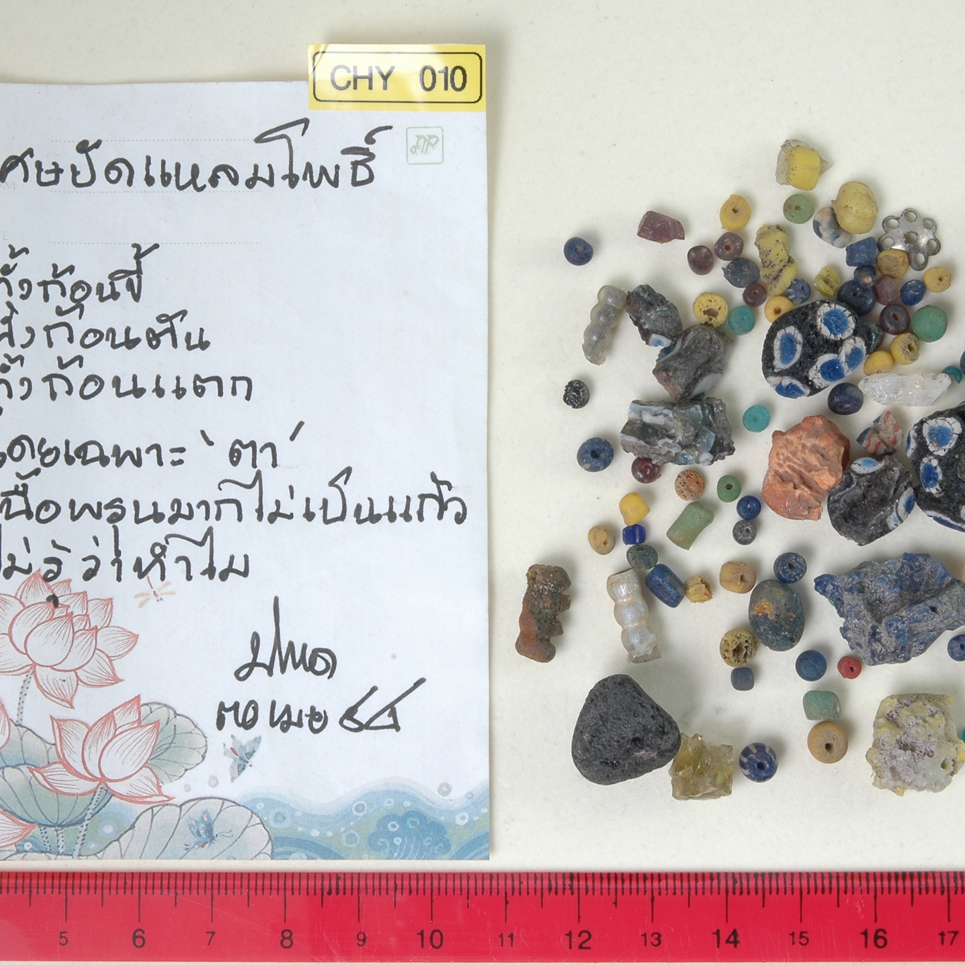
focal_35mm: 77
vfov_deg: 22.5
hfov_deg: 22.5
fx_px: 2429
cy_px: 483
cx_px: 464
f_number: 25
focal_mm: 40
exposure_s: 1/20
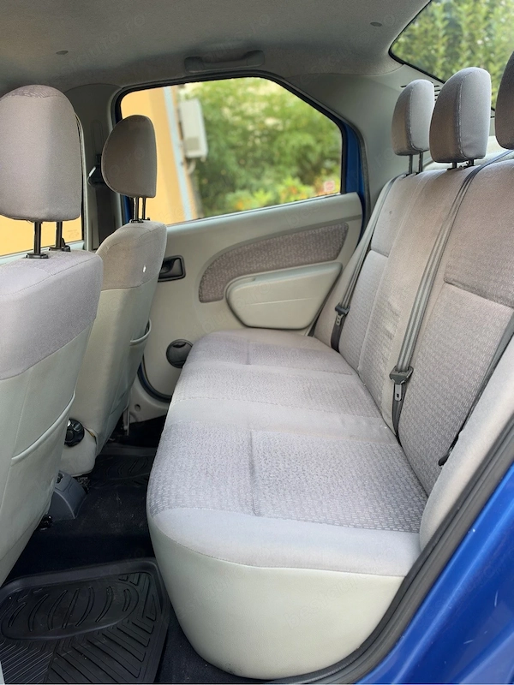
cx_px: 257
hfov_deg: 45.4
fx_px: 614
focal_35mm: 31
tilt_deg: -13.8
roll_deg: +7.2
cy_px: 342
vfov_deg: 58.4
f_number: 1.8
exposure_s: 1/121
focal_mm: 6.93
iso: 100
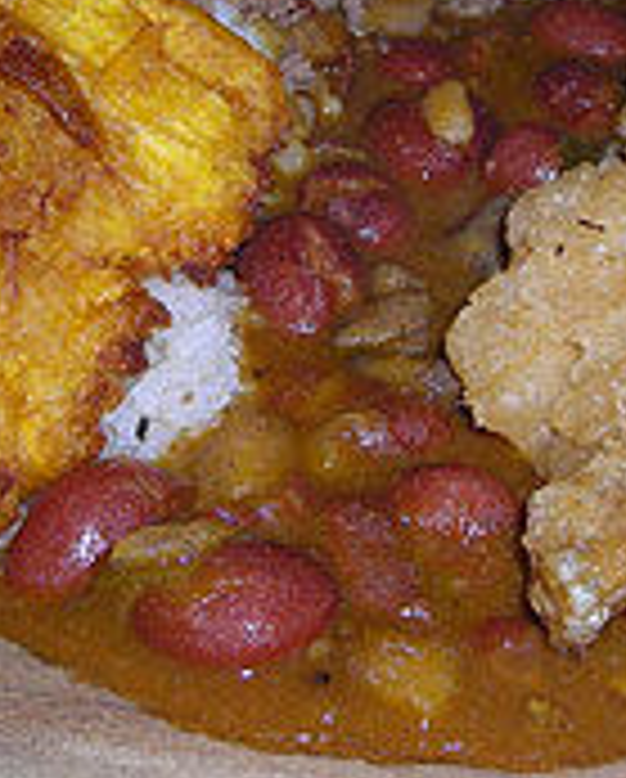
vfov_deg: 18.2
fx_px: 2402
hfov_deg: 14.8
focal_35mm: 104
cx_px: 248
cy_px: 112
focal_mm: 6.8
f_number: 3.3
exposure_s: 1/60
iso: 50
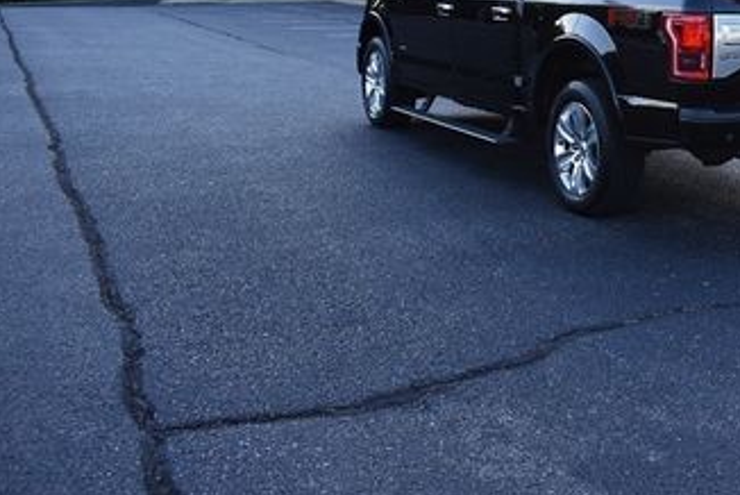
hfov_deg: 35.1
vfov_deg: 24.7
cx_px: 681
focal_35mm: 53
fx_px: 1090
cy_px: 35
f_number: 5.6
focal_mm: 18
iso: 200
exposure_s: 1/250
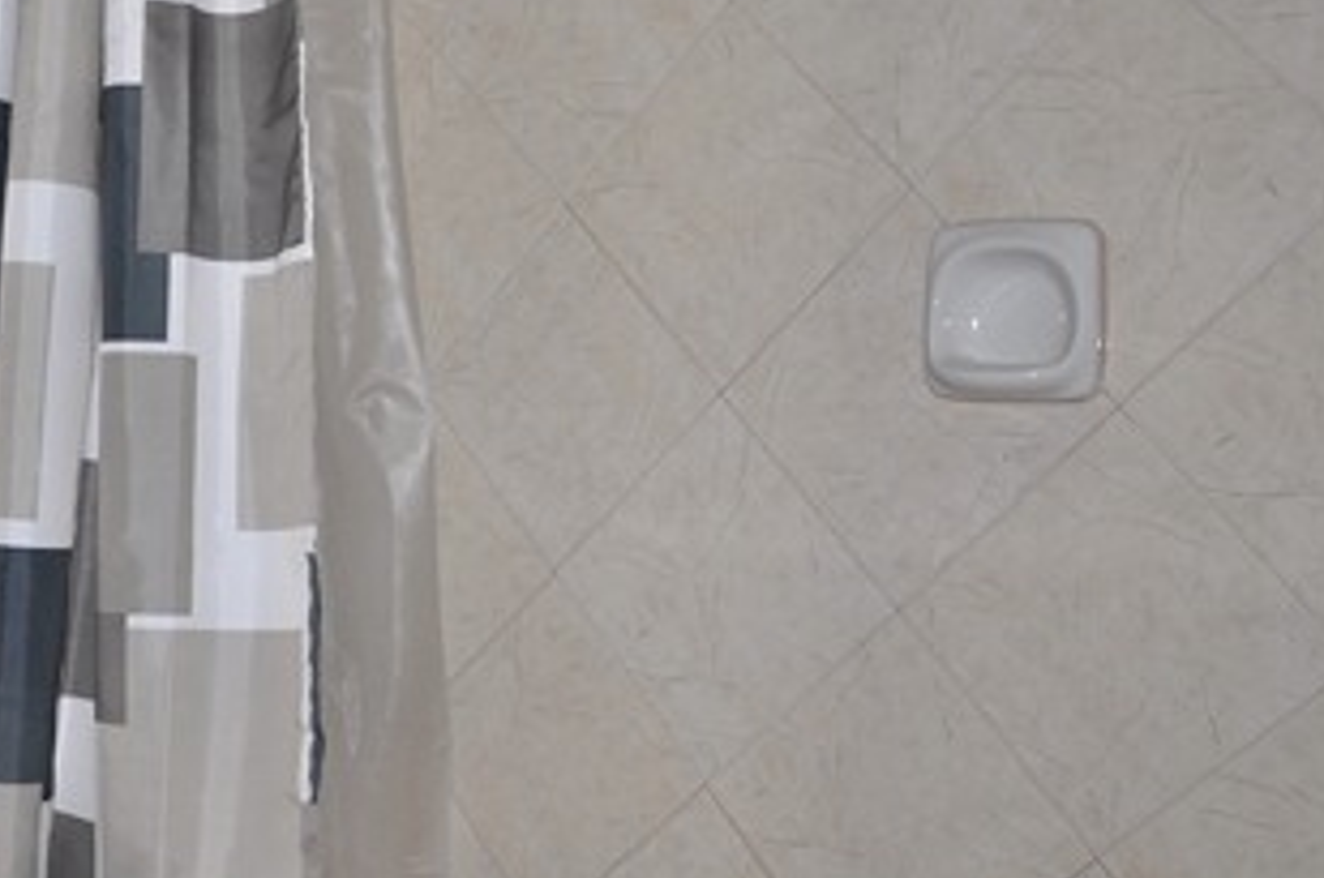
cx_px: 180
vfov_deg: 27.4
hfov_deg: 38.2
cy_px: 411
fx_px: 1799
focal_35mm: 49
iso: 200
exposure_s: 1/30
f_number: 5.6
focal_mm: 18
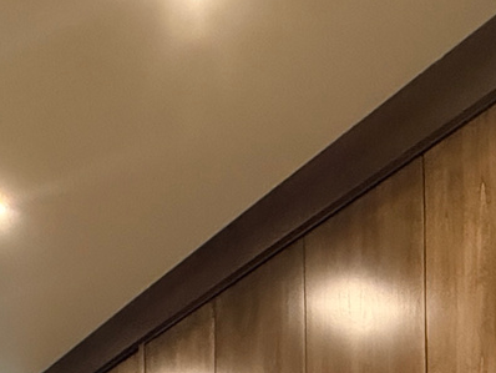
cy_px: 726
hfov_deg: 27.0
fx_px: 1032
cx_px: 292
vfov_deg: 16.2
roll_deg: +1.1
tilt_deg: +0.1
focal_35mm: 72
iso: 1250
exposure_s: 1/60
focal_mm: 2.22
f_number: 2.2
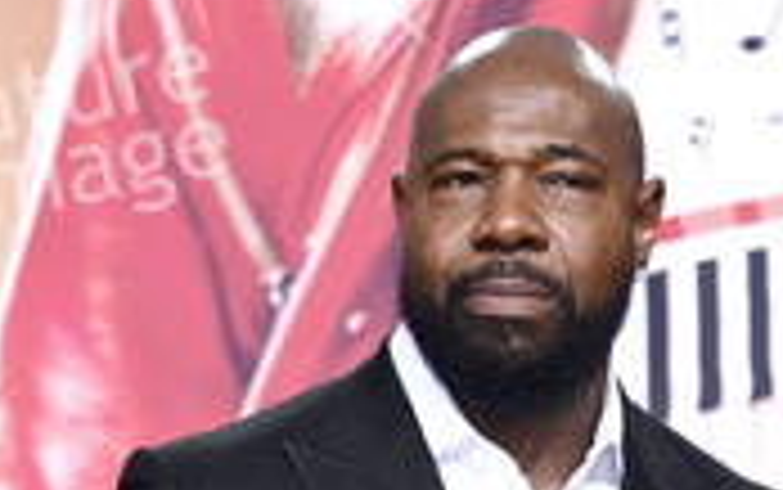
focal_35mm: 292
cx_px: 486
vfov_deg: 4.5
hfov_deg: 7.2
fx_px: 6235
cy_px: 827
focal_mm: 125
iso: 400
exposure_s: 1/250
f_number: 5.6
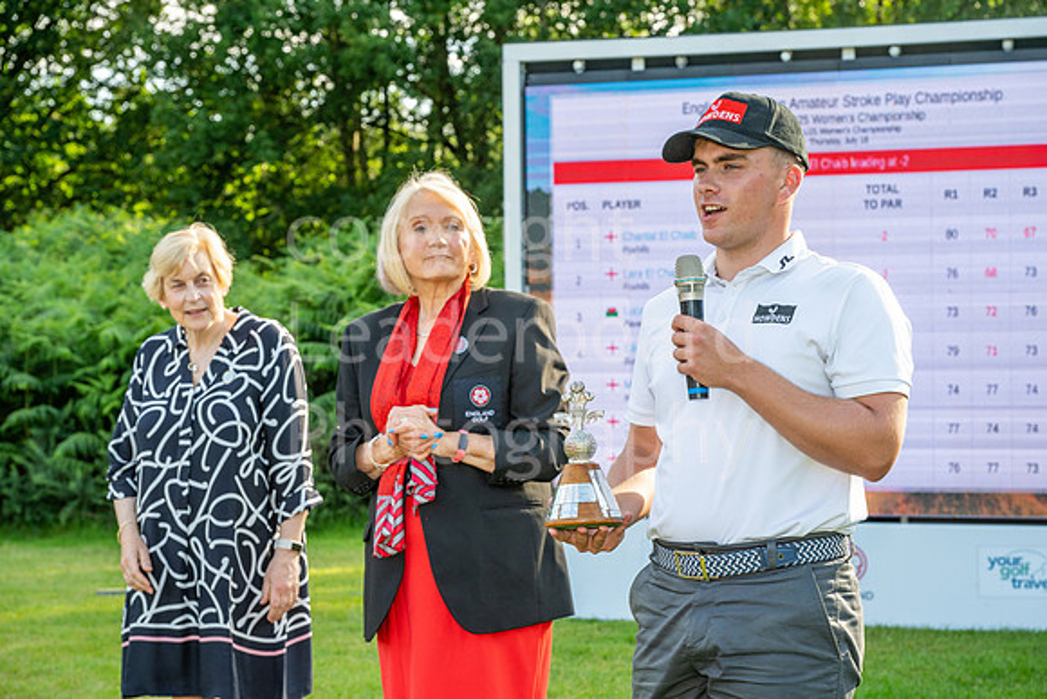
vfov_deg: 17.5
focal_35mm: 78
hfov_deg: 26.0
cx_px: 524
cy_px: 350
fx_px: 2269
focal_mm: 78
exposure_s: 1/200
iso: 200
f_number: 7.1
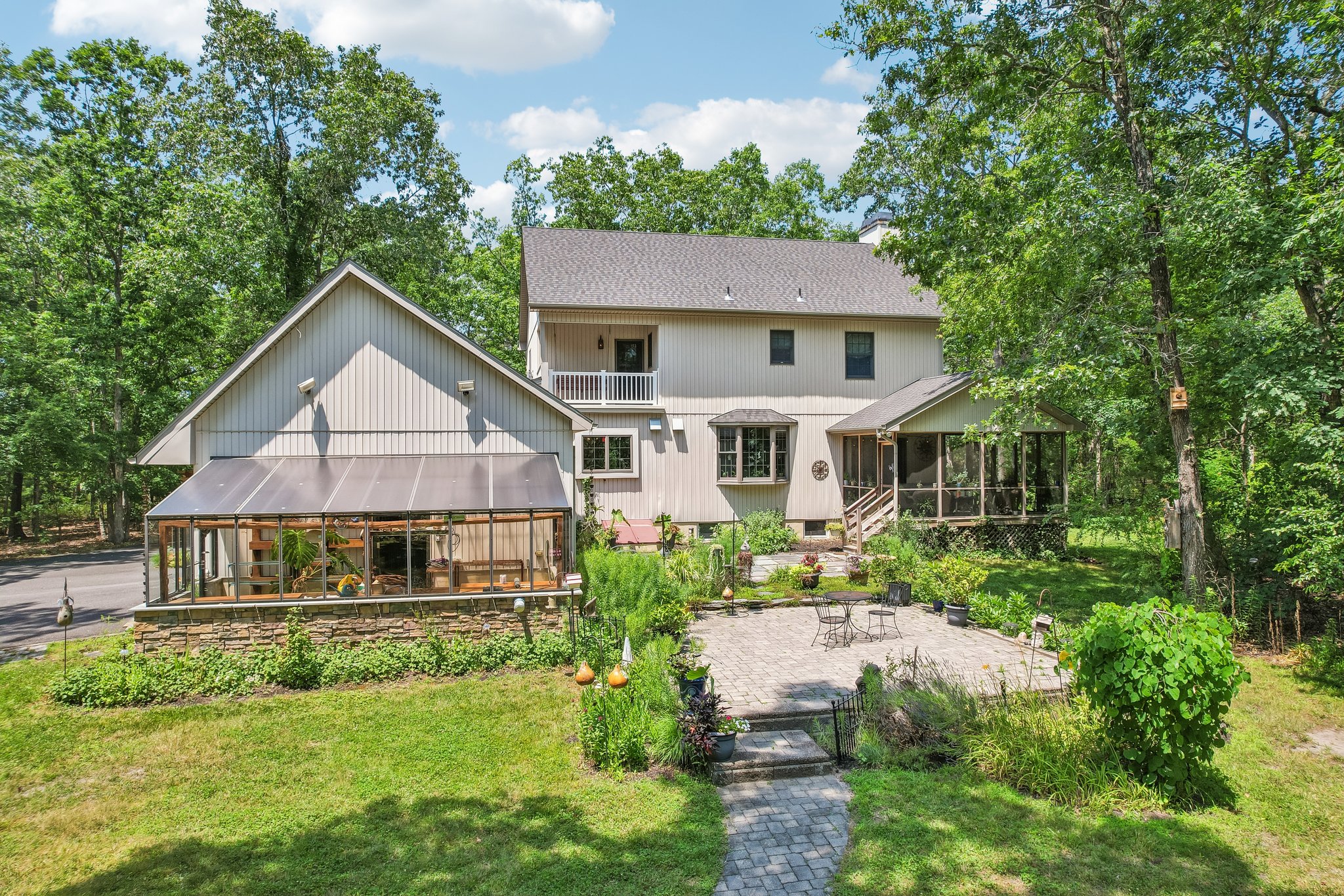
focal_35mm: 22
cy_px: 448
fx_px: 821
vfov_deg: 57.2
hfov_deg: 78.6
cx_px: 672
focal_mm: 8.4
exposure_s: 1/1000
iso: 100
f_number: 2.8
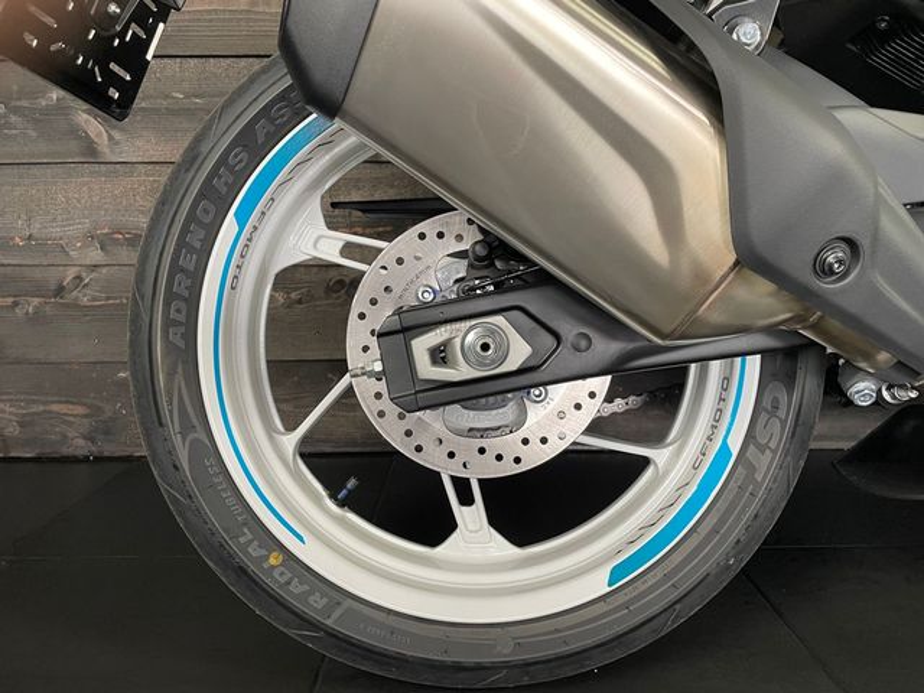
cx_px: 462
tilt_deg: -7.2
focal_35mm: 26
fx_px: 694
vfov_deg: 53.1
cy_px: 346
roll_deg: +0.6
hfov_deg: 67.3
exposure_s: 1/50
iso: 100
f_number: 1.6
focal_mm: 4.2
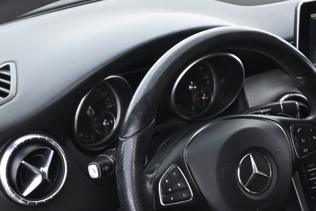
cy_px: 174
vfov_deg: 17.4
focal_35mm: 78
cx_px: 279
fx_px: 682
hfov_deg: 25.3
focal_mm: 22.5
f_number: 5
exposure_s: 1/30
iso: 6400
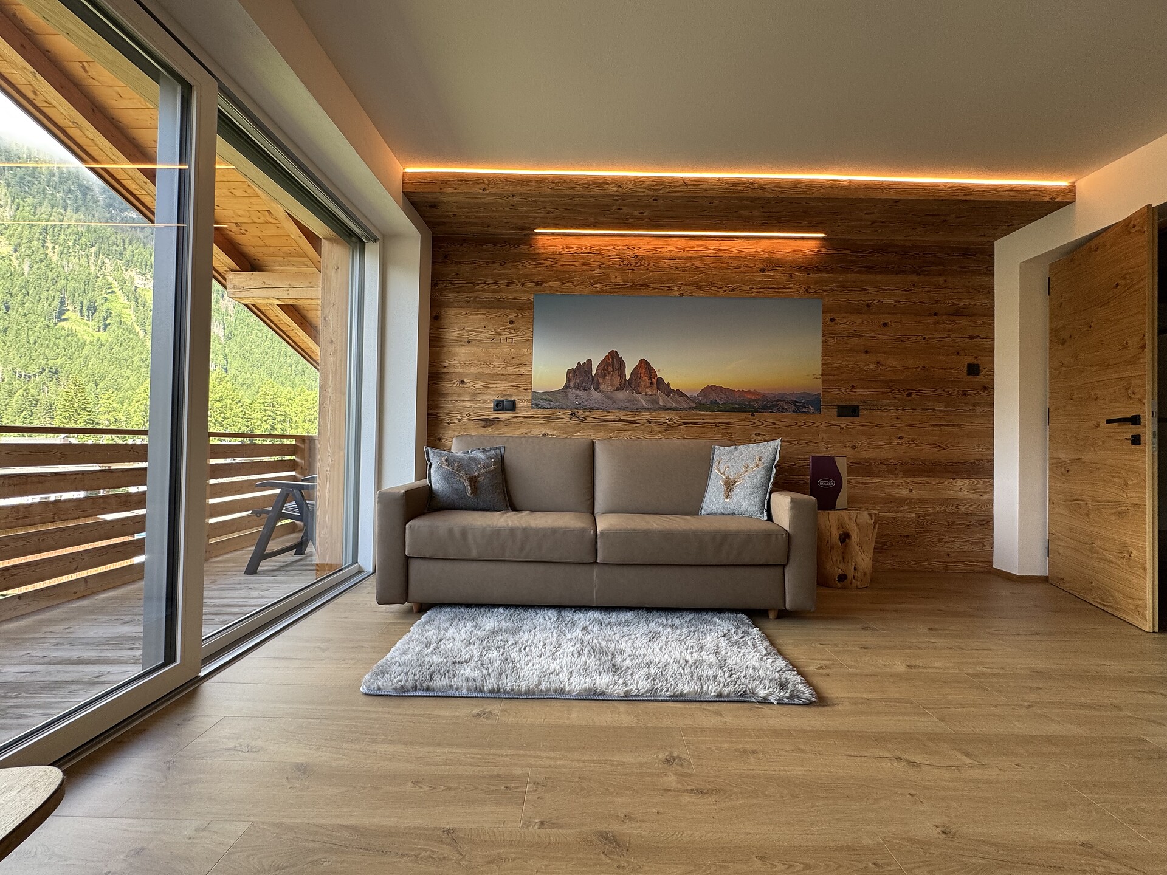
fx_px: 472
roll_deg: -0.4
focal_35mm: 14
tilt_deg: +0.5
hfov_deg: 102.1
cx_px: 584
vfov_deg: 85.7
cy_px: 438
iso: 125
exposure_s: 1/99
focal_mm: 2.22
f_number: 2.2
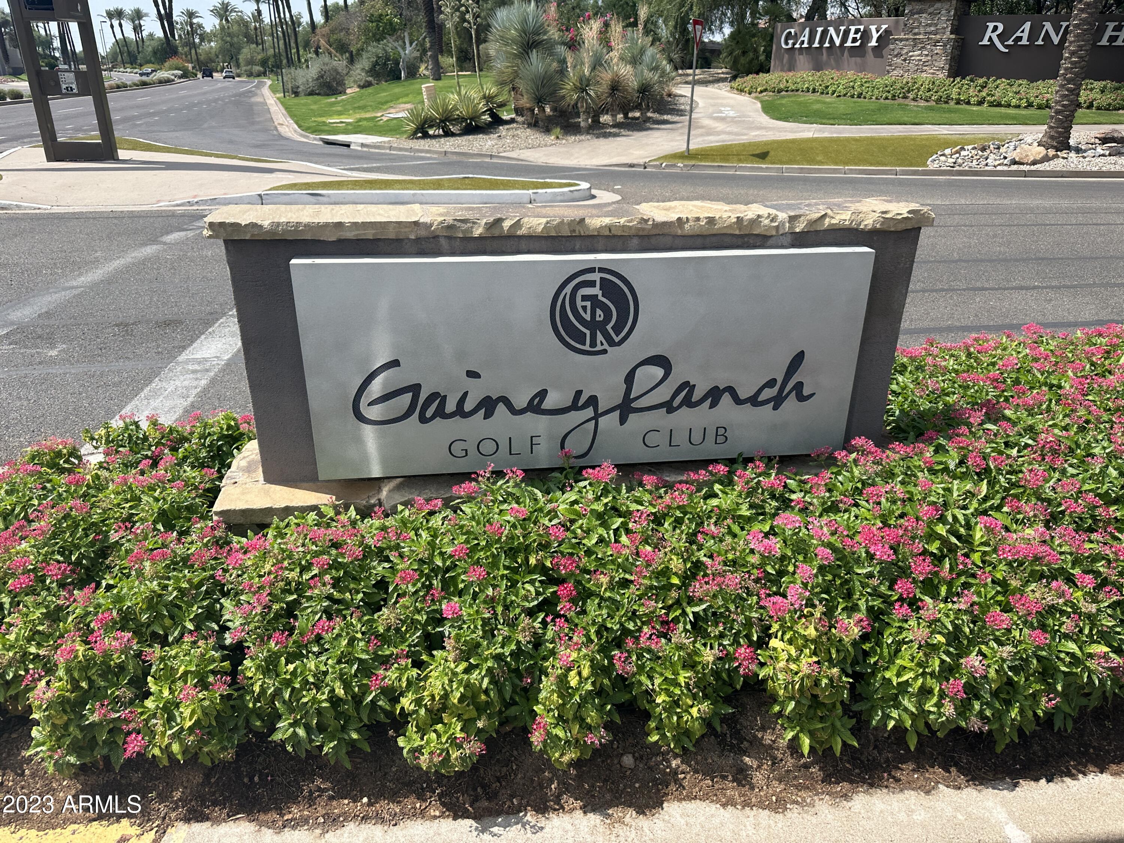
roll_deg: +0.2
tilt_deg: -24.1
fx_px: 779
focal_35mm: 24
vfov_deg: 56.8
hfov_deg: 71.6
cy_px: 422
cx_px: 562
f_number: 1.78
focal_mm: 6.86
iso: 80
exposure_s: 1/3356
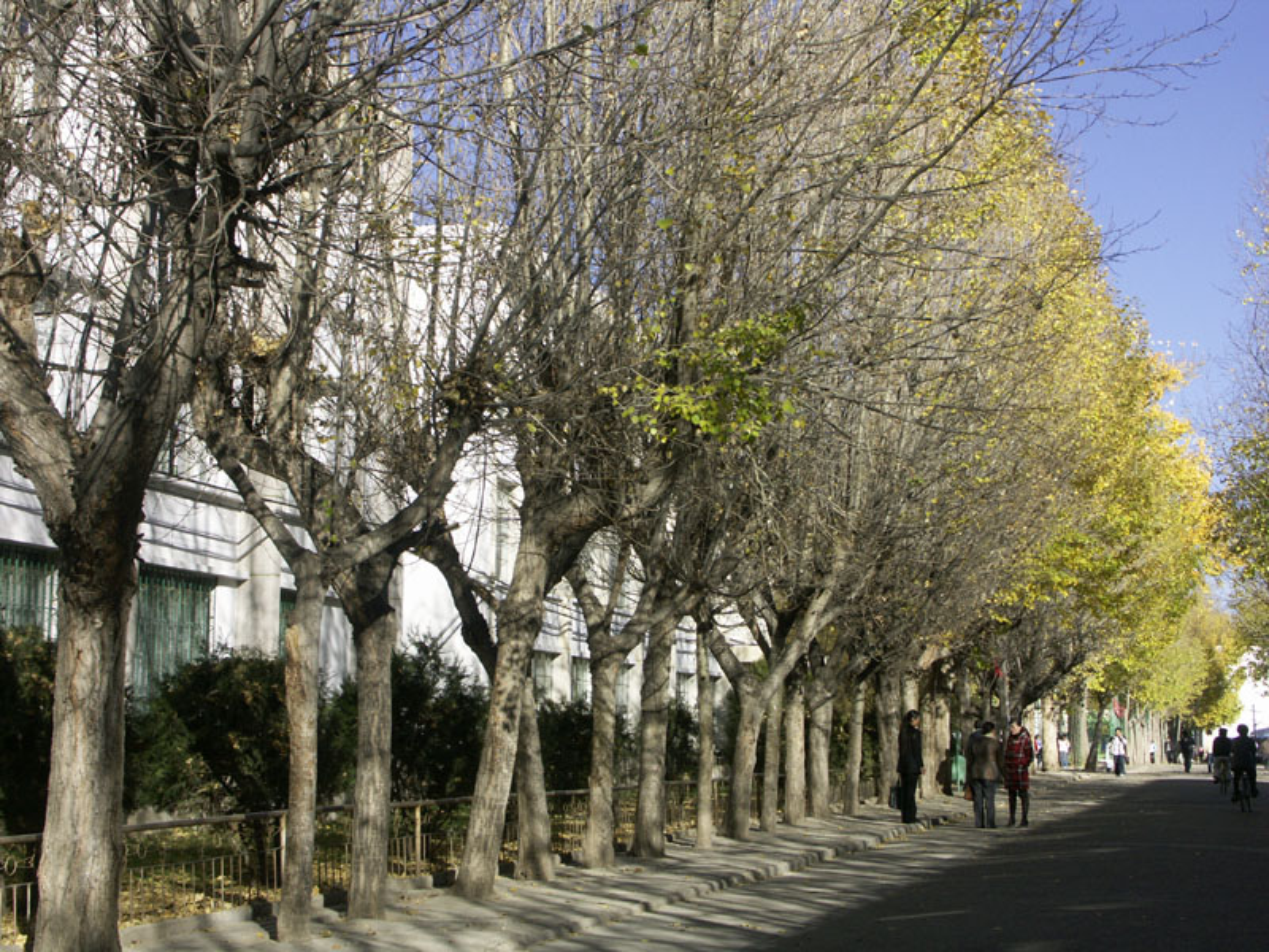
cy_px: 476
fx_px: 2383
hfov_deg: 29.8
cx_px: 634
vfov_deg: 22.6
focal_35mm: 65
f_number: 6.3
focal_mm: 16.09
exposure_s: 1/250
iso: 64
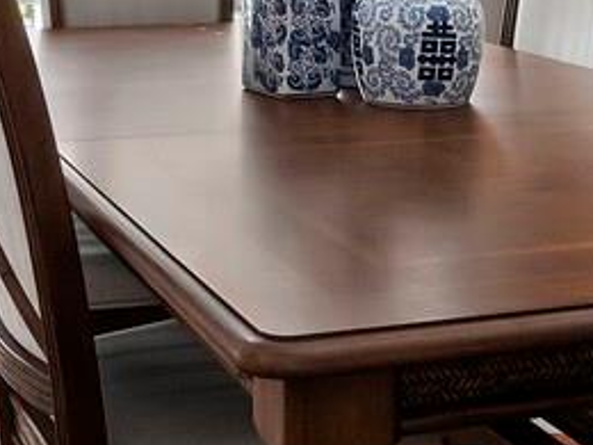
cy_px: -169
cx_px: 312
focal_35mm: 86
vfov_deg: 16.1
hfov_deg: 22.8
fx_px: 1473
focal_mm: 7
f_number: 11
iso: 400
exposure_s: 1/8
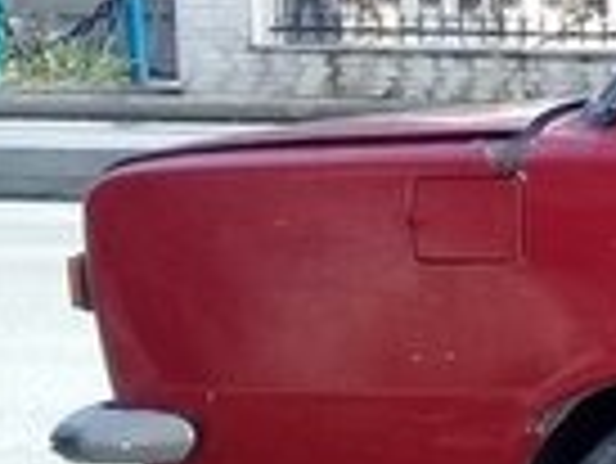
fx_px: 2654
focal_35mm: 149
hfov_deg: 11.1
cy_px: 331
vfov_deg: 10.0
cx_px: 1470
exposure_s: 1/202
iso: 64
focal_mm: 3.3
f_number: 2.2
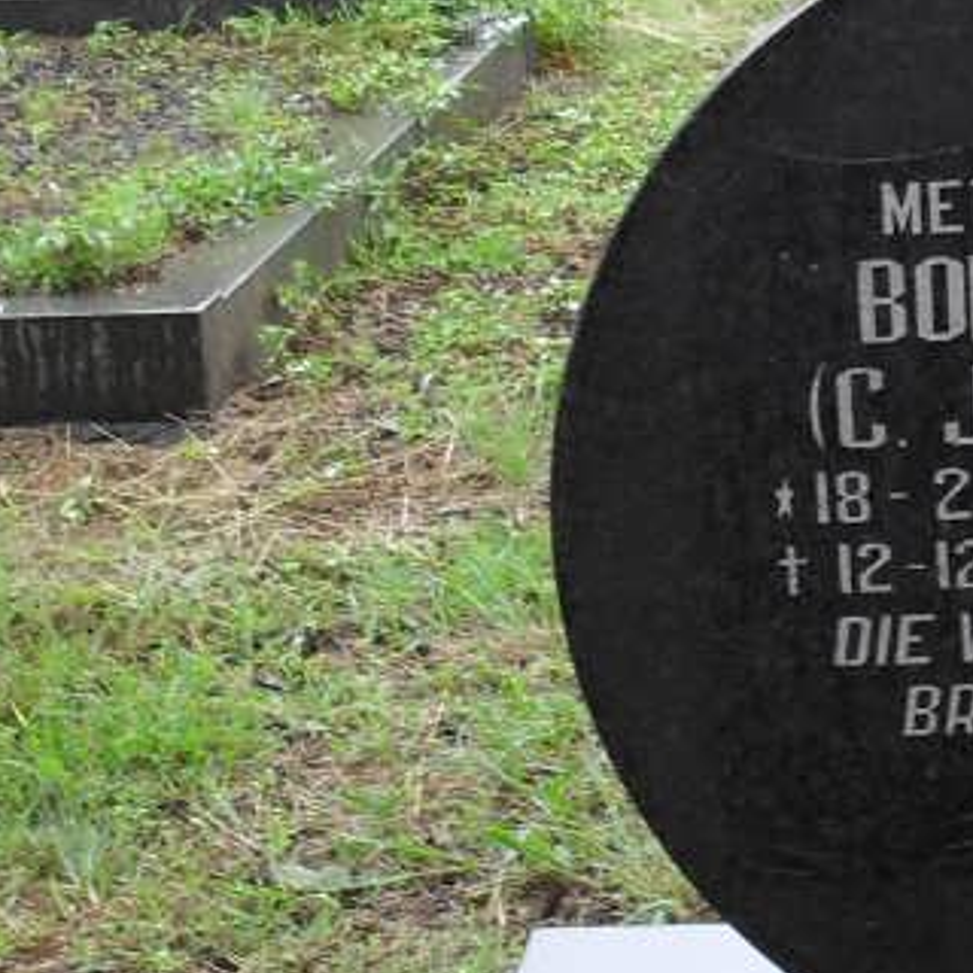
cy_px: 514
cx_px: 1134
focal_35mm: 116
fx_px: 3689
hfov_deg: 14.6
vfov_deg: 15.0
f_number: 3.2
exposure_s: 1/45
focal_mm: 6.3
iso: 120
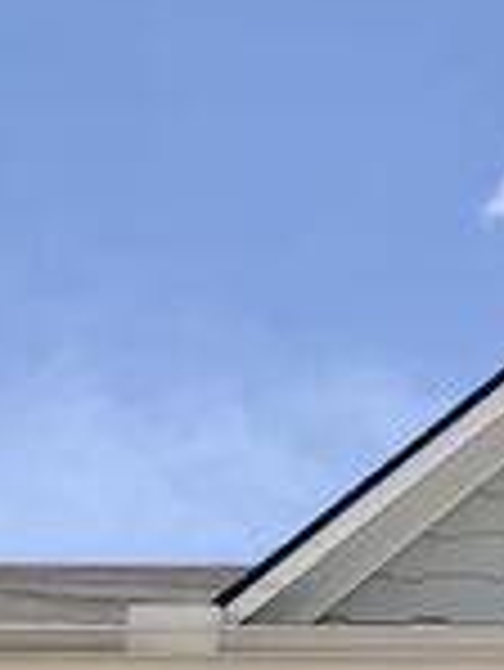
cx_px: -495
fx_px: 2501
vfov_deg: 11.9
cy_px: 1673
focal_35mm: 129
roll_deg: -1.0
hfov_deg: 10.6
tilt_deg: +0.4
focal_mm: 6.76
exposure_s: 1/8130
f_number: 1.78
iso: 80
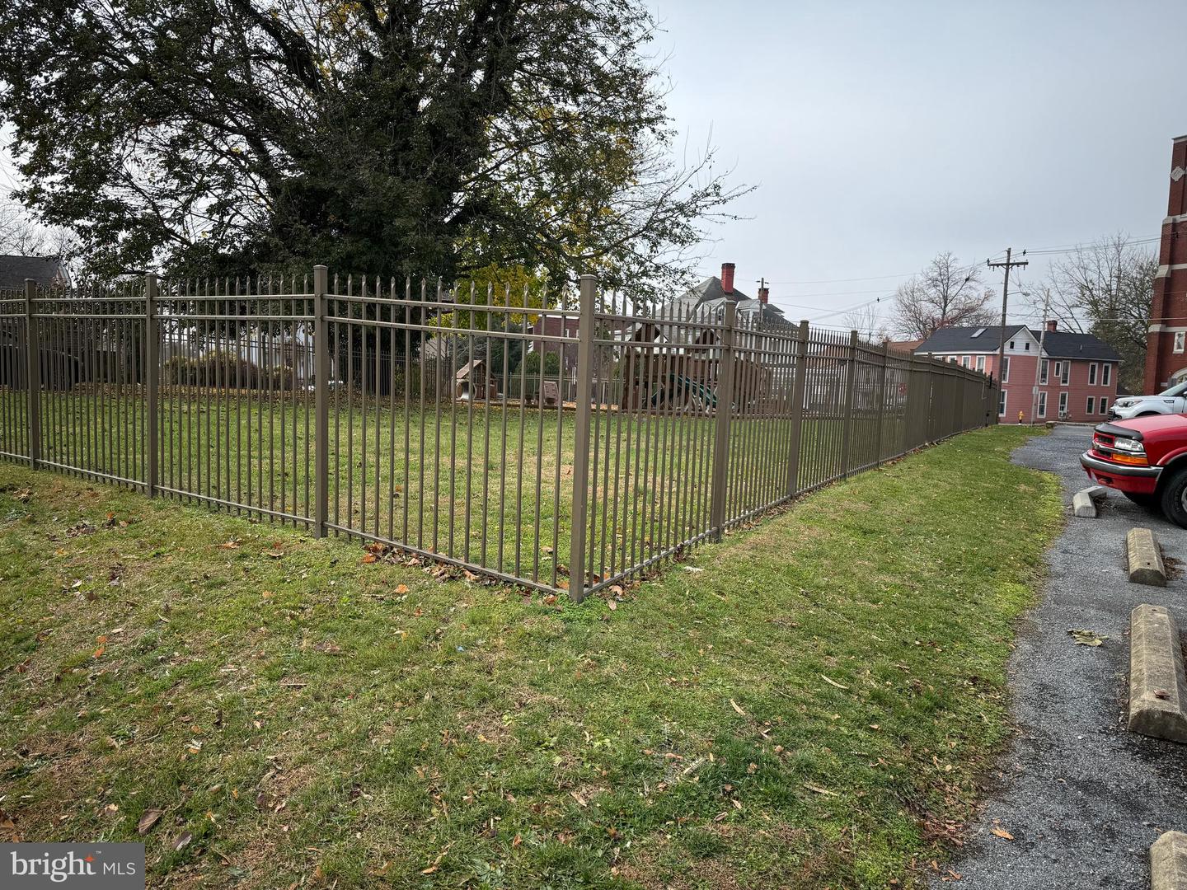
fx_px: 823
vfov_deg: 56.8
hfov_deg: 71.6
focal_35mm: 24
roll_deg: -1.0
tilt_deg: -3.9
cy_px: 445
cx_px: 594
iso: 80
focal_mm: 6.76
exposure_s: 1/2801
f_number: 1.78
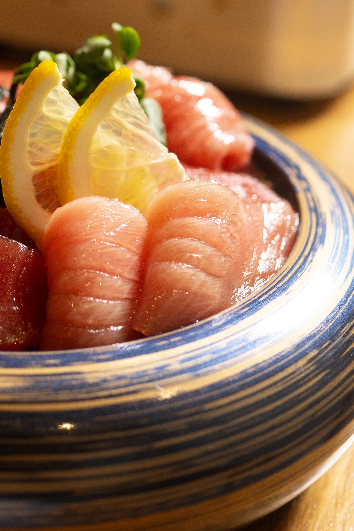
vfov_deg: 25.6
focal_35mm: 79
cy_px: 207
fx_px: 1165
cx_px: -1
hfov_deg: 16.9
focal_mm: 24
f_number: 2.8
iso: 500
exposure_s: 1/250
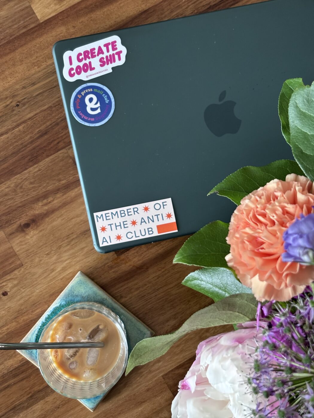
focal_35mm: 52
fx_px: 629
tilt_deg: -84.6
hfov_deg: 28.0
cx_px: 157
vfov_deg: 36.8
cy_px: 209
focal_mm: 5.96
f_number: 1.6
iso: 125
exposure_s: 1/60
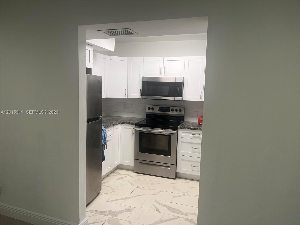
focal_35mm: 26
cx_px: 150
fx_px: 225
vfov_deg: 53.1
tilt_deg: -6.3
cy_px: 112
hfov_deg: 67.3
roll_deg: -1.0
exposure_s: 1/120
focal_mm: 5.1
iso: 64
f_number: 1.6
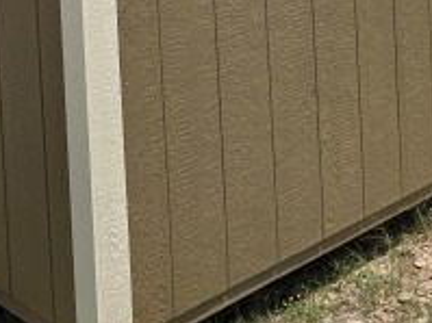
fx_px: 923
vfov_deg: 18.0
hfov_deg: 26.2
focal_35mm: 74
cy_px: -143
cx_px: 145
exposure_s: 1/7061
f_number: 1.7
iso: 80
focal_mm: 6.3
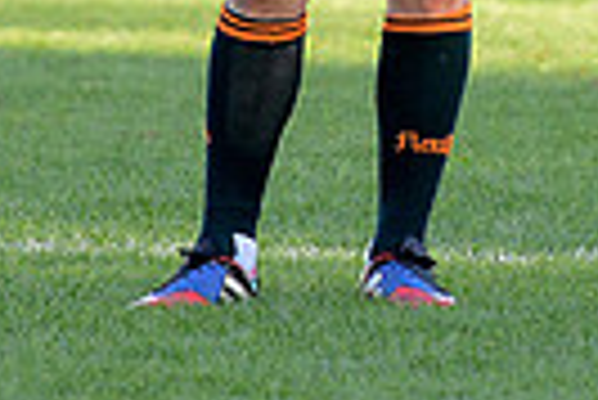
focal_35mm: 848
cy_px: -330
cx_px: 409
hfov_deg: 2.4
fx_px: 14101
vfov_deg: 1.6
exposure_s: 1/500
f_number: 2.8
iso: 640
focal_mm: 195
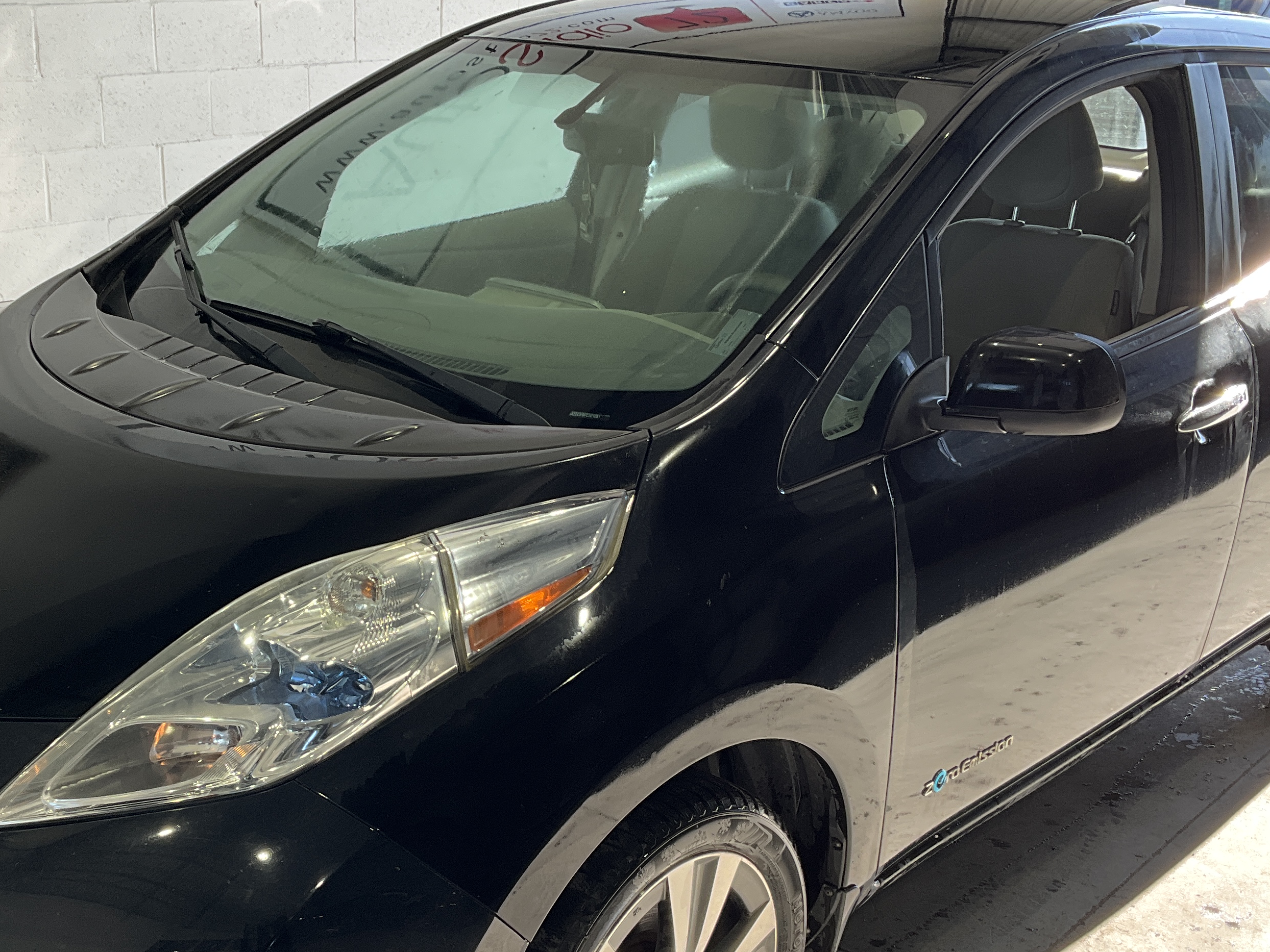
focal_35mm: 47
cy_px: 588
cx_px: 499
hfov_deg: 40.2
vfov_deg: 30.8
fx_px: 1724
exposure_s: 1/131
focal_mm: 3
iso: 20
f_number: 1.8
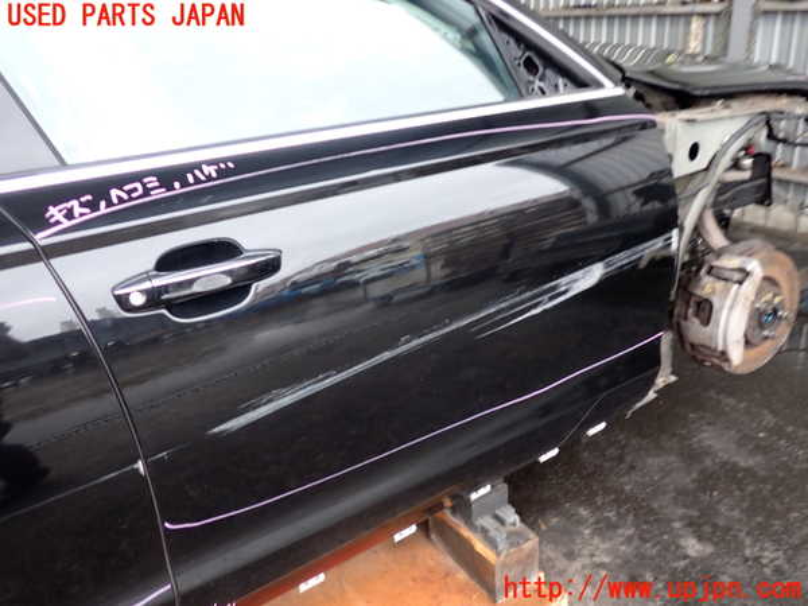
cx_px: 404
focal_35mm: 30
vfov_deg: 46.8
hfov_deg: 60.0
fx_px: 700
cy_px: 303
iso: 200
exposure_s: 1/30
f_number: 2.3
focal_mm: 5.4
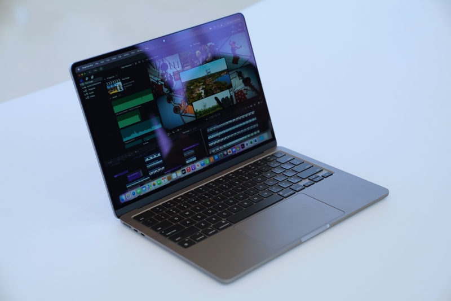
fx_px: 877
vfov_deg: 19.4
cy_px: 150
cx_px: 226
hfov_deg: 28.8
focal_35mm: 70
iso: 320
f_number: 4.5
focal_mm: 70
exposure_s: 1/160
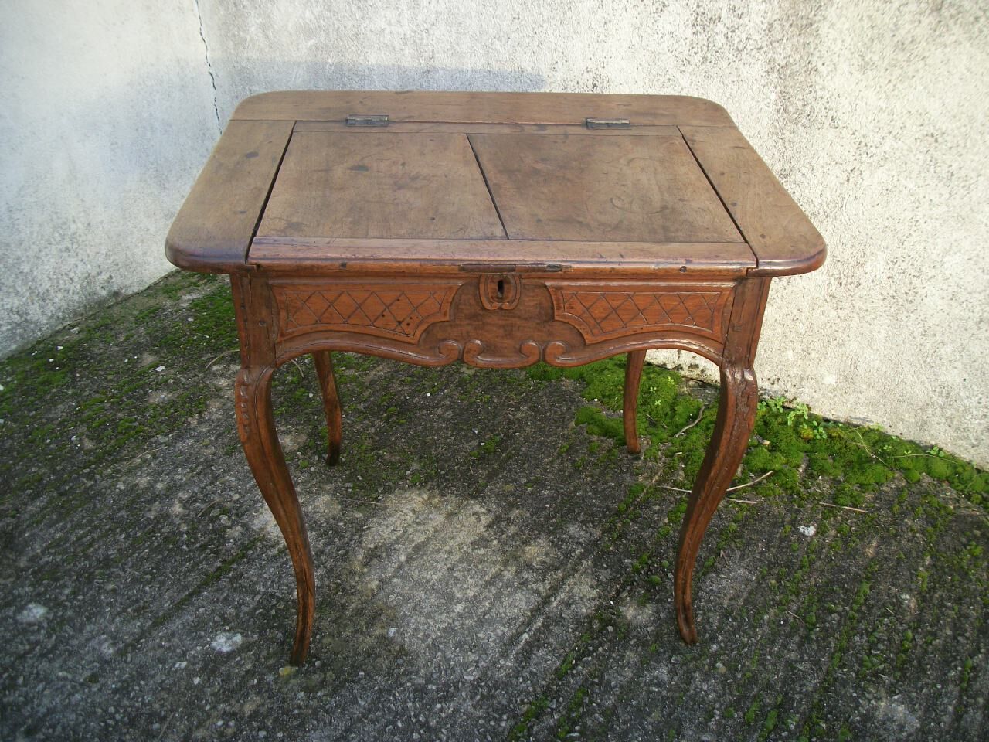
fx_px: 914
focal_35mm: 32
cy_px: 371
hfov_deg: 56.8
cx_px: 494
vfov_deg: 44.2
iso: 80
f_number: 2.9
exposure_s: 1/100
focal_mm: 5.7
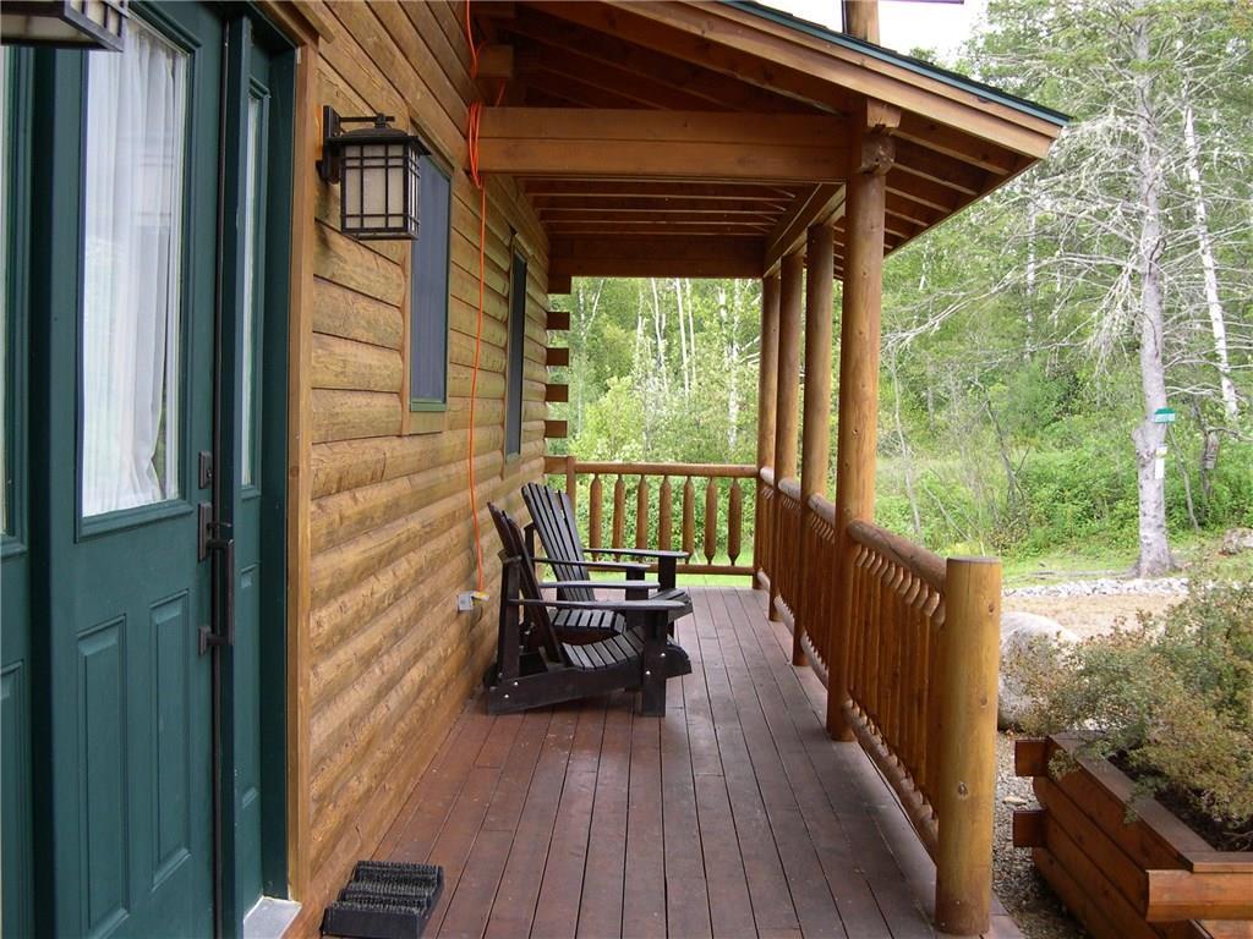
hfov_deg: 49.0
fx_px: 1375
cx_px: 626
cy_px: 470
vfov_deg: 37.7
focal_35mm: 38
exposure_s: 1/118
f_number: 2.8
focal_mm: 8
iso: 100
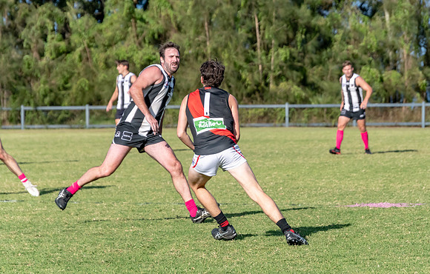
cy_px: 123
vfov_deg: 5.2
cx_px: 233
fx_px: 3049
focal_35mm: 259
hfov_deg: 8.1
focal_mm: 155
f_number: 6.3
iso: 800
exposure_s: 1/4000
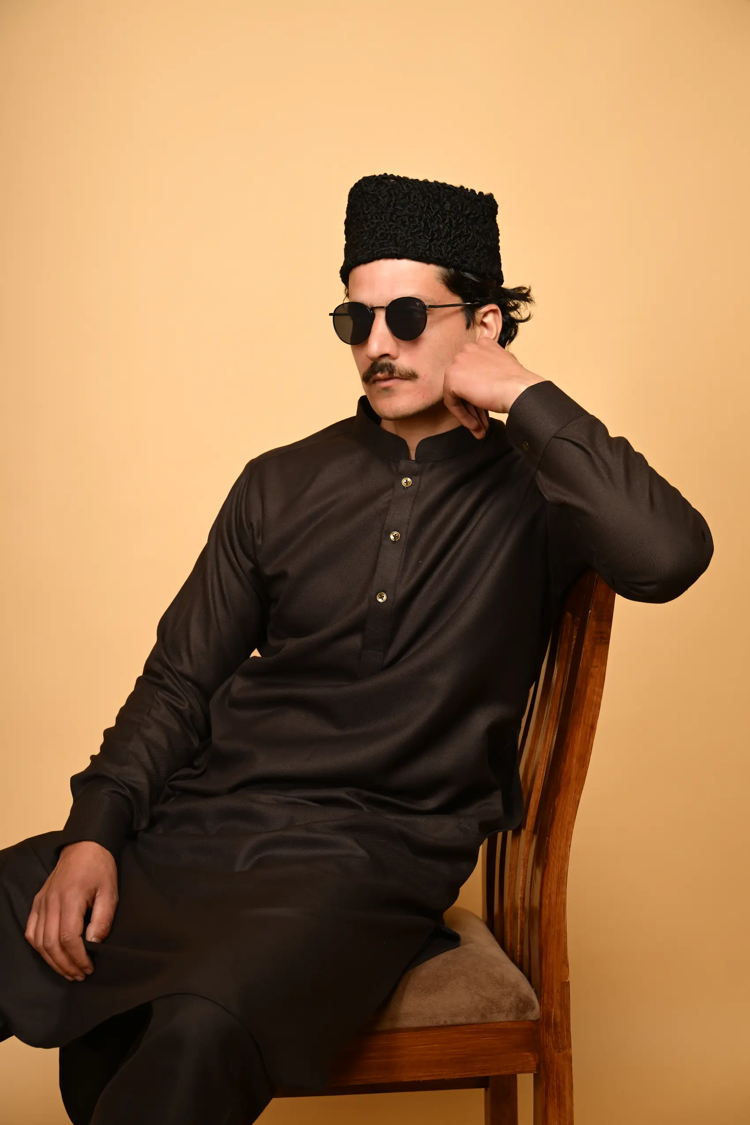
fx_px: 2156
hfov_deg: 19.7
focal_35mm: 69
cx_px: 375
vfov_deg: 29.2
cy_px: 562
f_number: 6.3
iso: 160
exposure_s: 1/200
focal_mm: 69
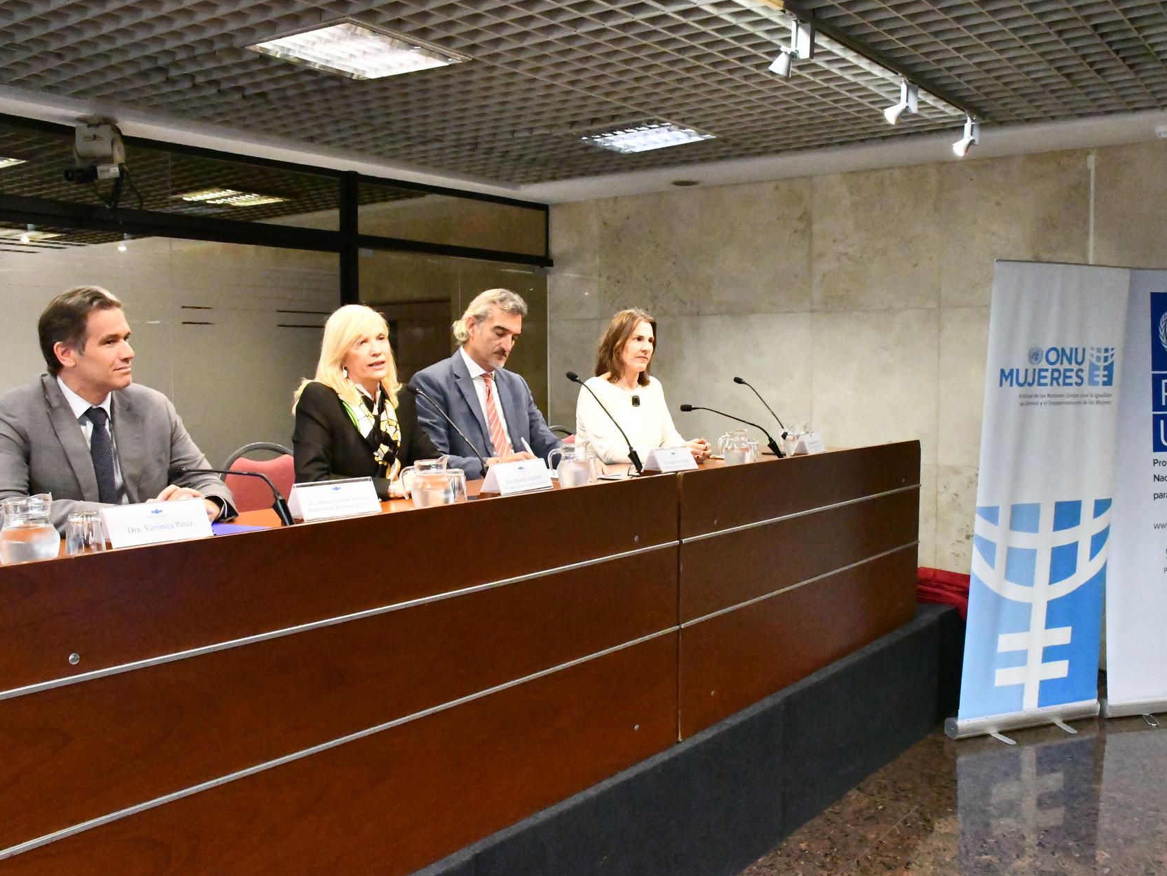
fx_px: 1113
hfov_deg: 55.3
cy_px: 433
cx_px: 620
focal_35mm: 33
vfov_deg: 43.0
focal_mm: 20
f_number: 9
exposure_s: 1/320
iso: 25600
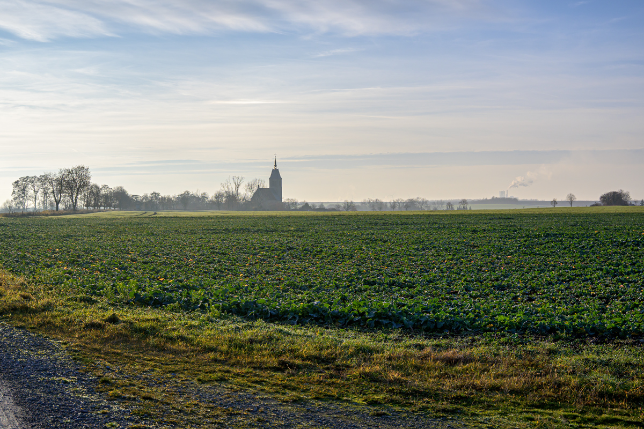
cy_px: 214
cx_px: 322
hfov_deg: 34.2
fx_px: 1046
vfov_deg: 23.2
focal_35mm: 58
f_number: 6.7
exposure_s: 1/1000
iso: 200
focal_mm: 39
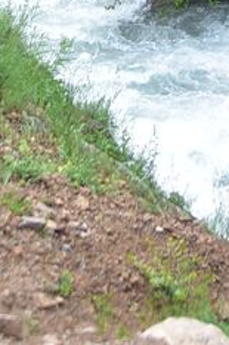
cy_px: -468
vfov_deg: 7.0
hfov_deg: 4.9
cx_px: 224
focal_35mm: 279
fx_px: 2666
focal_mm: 50
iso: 160
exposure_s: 1/125
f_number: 3.5
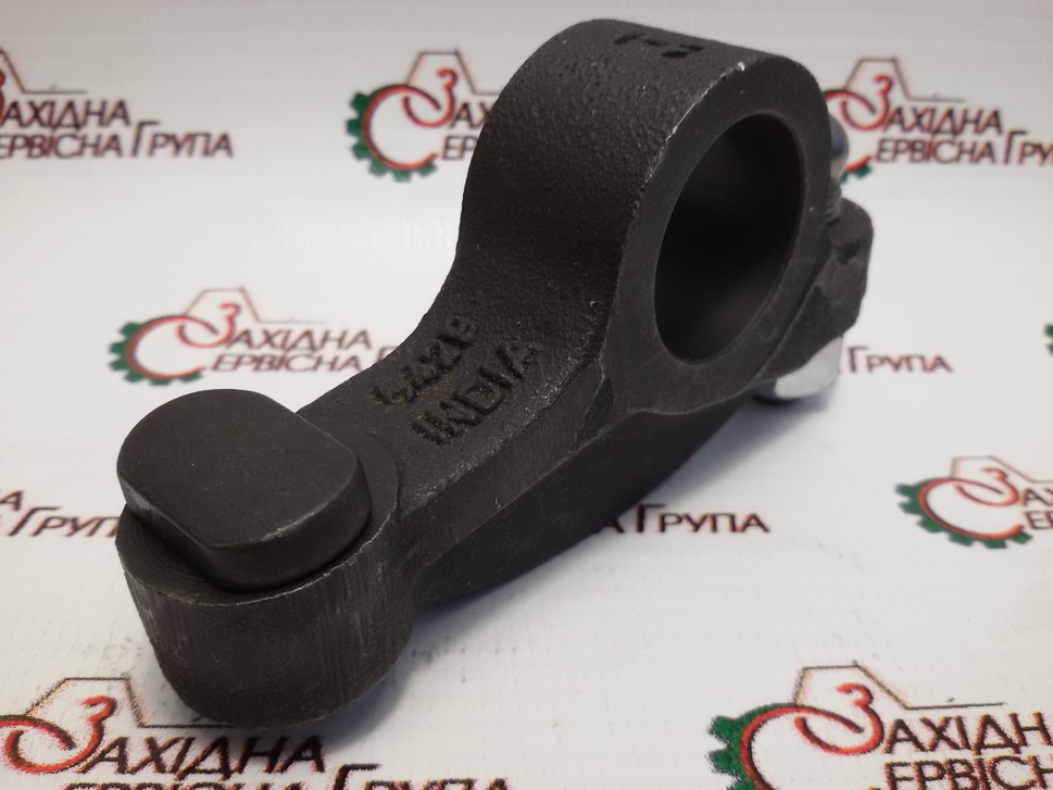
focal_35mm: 32
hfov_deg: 56.8
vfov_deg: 44.2
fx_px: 974
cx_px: 524
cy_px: 392
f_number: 2.4
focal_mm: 2.93
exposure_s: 1/50
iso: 50
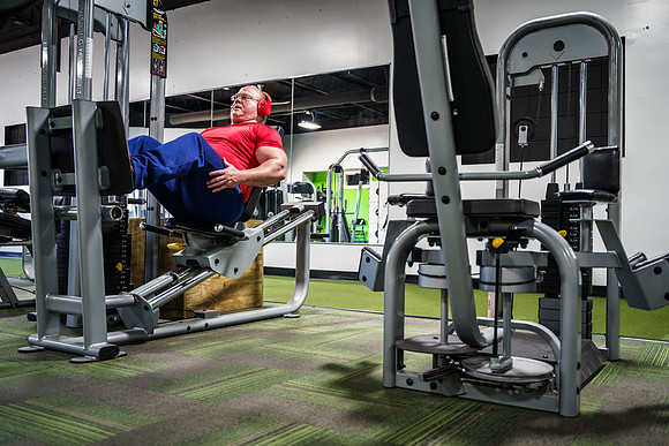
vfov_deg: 40.4
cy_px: 229
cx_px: 348
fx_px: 606
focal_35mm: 33
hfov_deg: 57.8
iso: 4000
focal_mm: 31
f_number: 3.2
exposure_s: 1/400
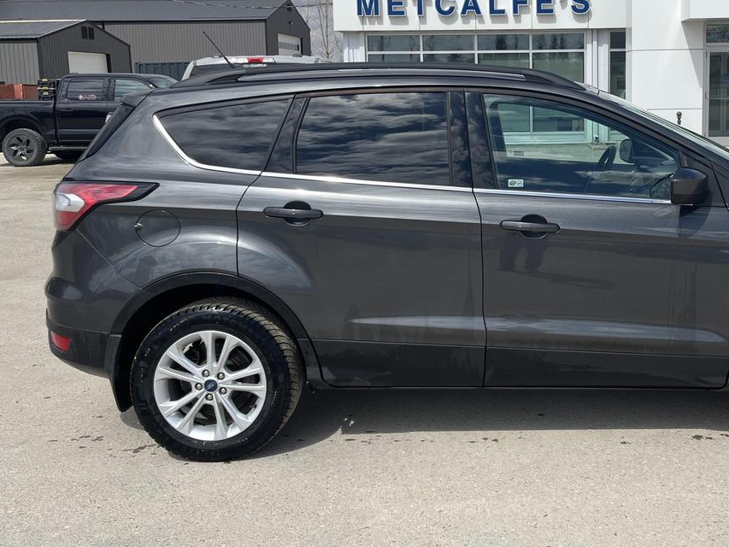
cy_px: 168
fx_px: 821
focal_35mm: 39
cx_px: 524
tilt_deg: -8.0
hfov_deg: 46.5
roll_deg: +0.3
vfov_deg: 36.3
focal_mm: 5.1
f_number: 1.6
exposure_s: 1/3623
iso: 50
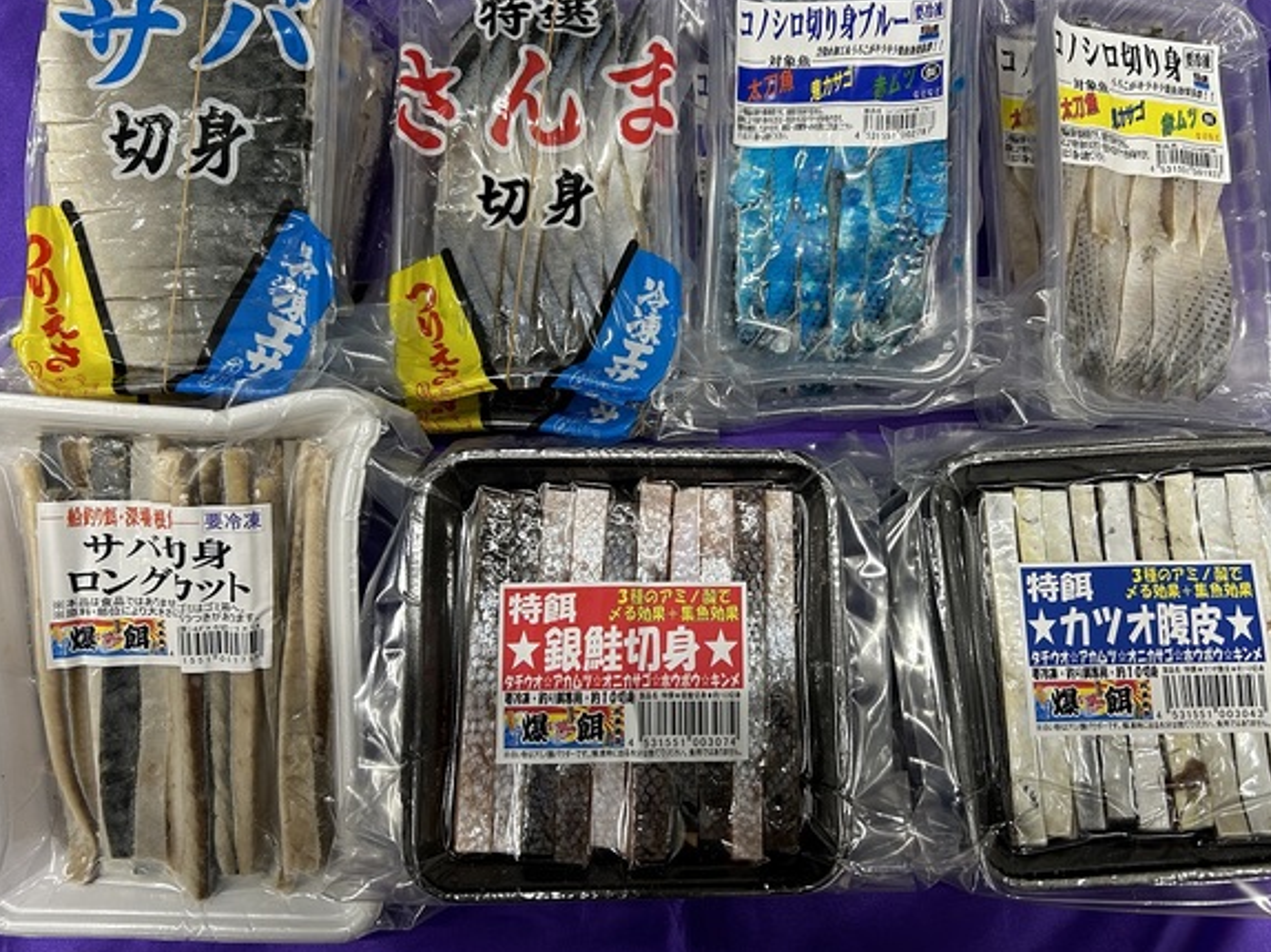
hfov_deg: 61.7
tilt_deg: -81.1
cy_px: 432
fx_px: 1064
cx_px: 664
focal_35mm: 29
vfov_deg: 48.1
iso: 100
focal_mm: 5.7
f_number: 1.5
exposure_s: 1/100
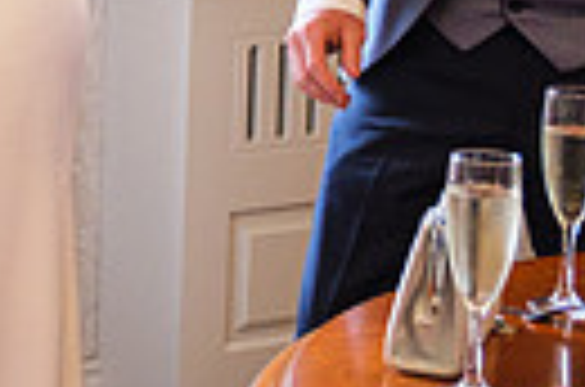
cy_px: -92
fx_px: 2902
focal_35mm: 179
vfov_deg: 7.6
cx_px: -482
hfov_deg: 10.8
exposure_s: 1/160
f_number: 2.8
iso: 1250
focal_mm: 26.6
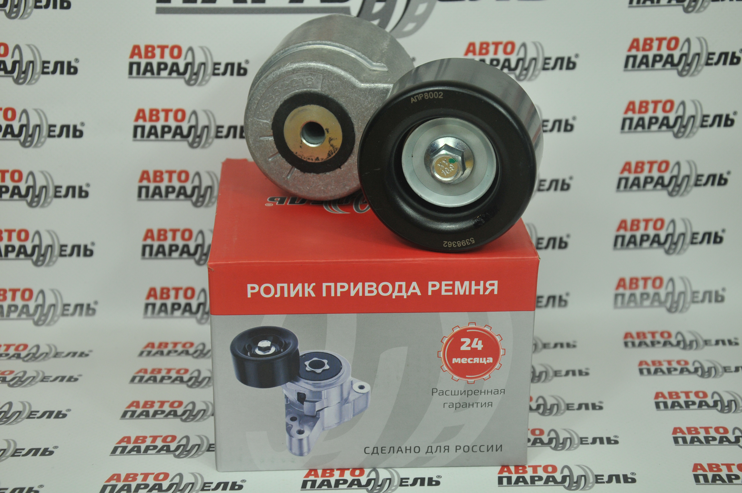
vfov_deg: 21.5
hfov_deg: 31.9
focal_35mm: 63
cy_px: 246
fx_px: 1297
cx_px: 371
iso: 500
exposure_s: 1/160
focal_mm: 42
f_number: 6.3
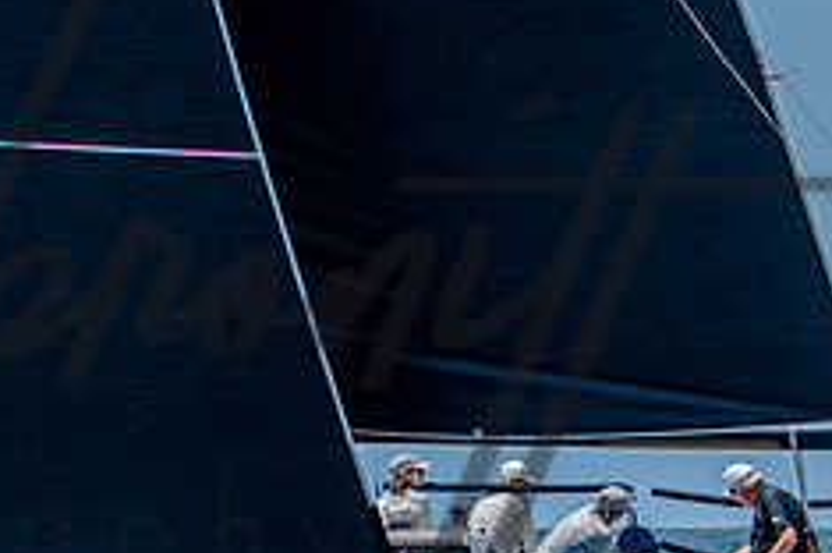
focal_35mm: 490
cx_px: 182
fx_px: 11309
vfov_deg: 2.8
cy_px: 268
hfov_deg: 4.2
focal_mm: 130
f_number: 5
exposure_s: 1/1600
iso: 200
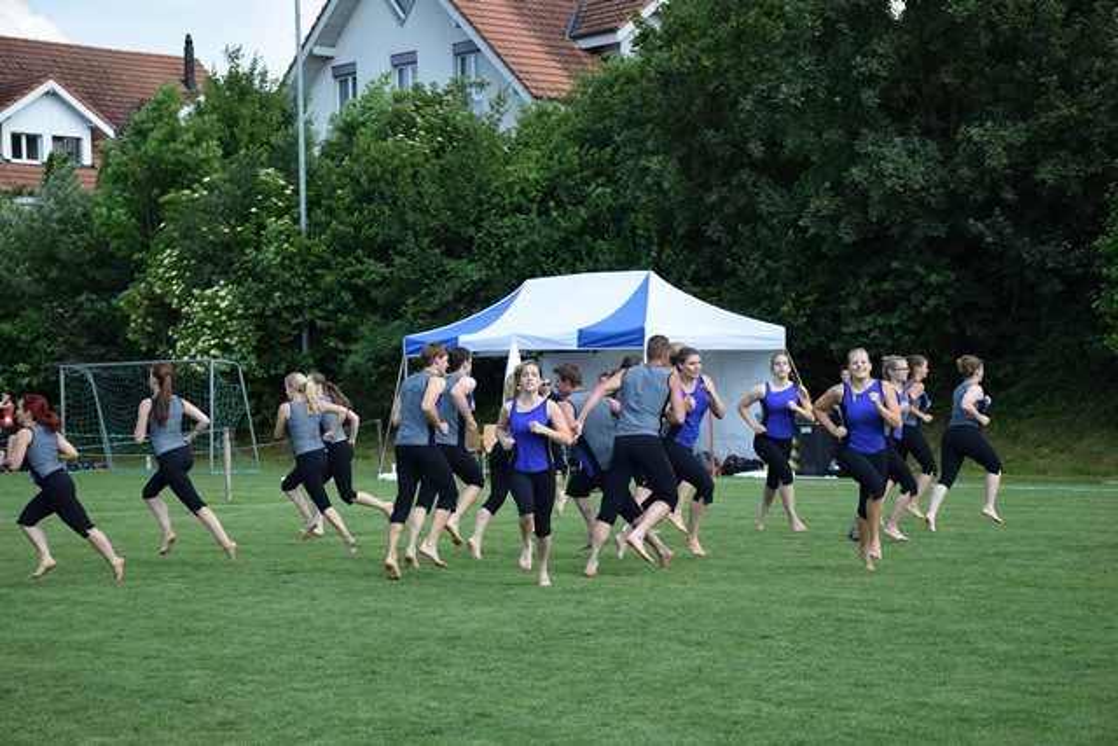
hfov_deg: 26.0
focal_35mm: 78
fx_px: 2423
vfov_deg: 17.5
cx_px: 559
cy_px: 373
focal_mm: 52
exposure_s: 1/1000
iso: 400
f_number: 4.8
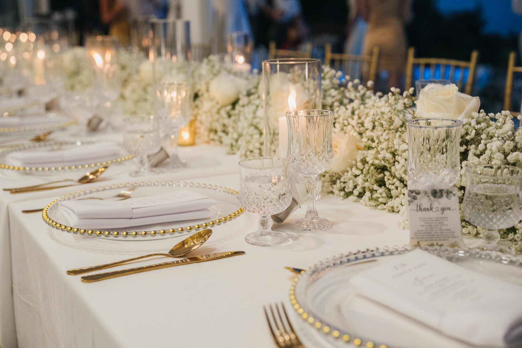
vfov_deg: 26.6
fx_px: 736
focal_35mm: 51
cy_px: 174
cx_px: 261
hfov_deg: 39.0
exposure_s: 1/250
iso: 1600
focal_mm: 50
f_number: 3.5
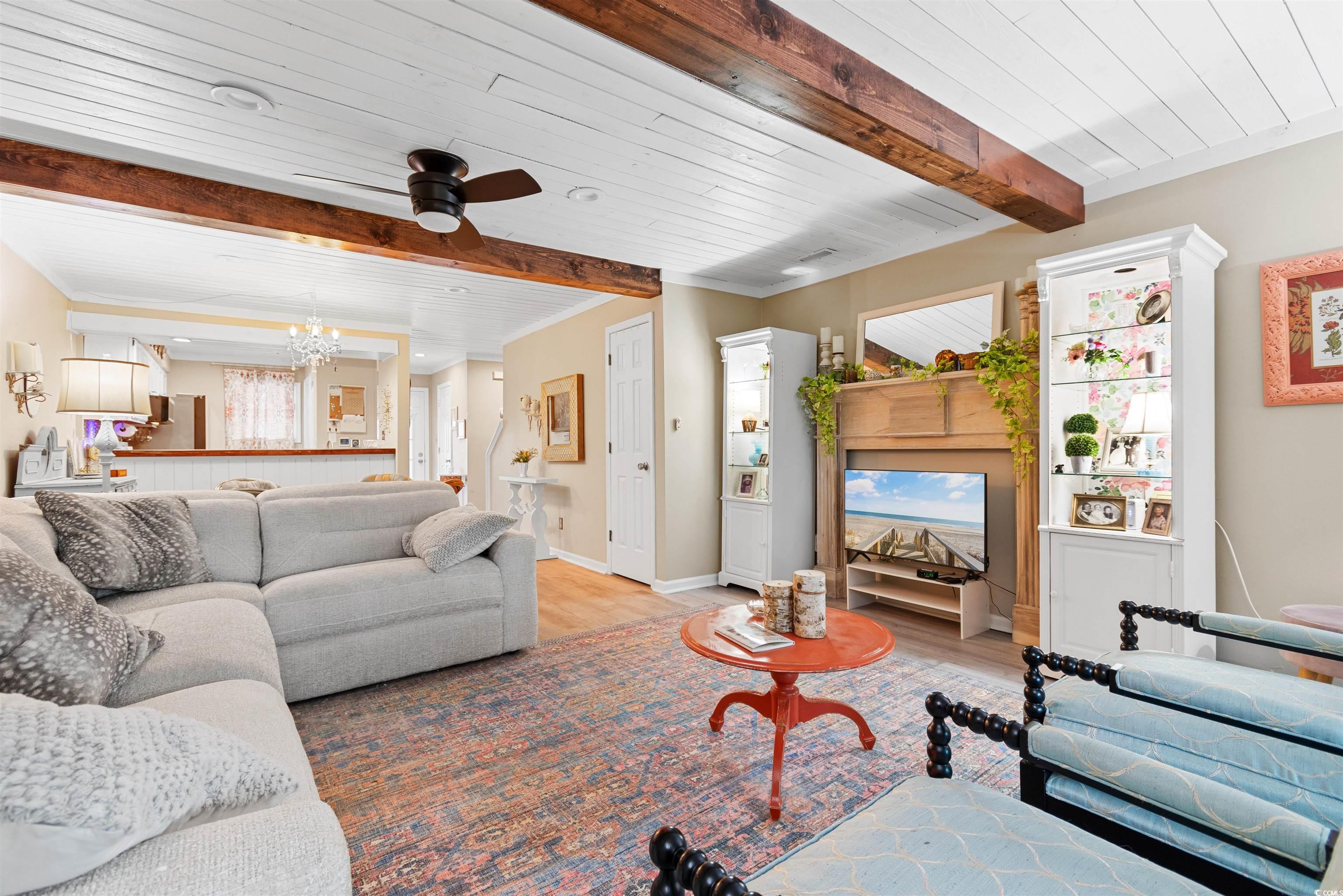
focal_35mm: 15
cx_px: 672
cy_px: 448
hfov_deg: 100.4
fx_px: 560
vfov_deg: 77.3
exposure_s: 1/3
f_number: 4.5
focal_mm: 10
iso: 100
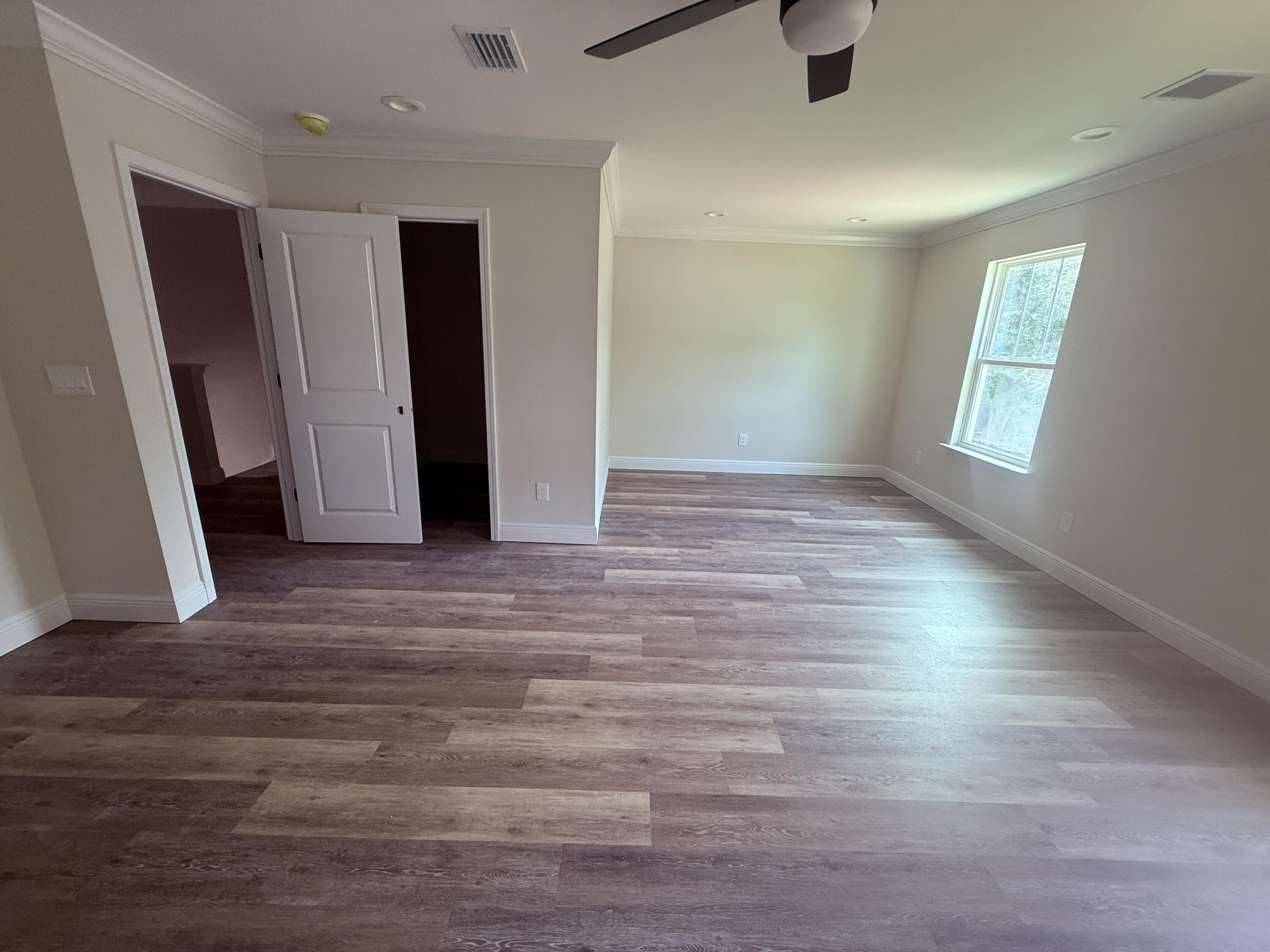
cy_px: 476
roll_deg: -2.3
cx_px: 635
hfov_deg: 102.1
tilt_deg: -13.8
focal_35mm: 14
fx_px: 514
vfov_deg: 85.7
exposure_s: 1/99
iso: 160
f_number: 2.2
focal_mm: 2.22
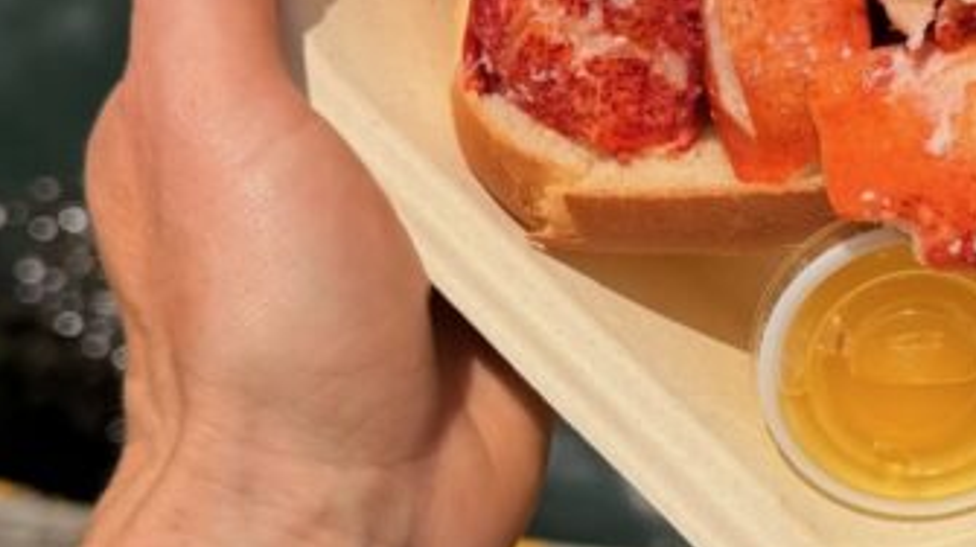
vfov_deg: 15.1
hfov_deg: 25.8
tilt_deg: -75.9
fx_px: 2069
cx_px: 851
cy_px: 303
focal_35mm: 80
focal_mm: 6.76
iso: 80
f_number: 1.78
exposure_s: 1/14286
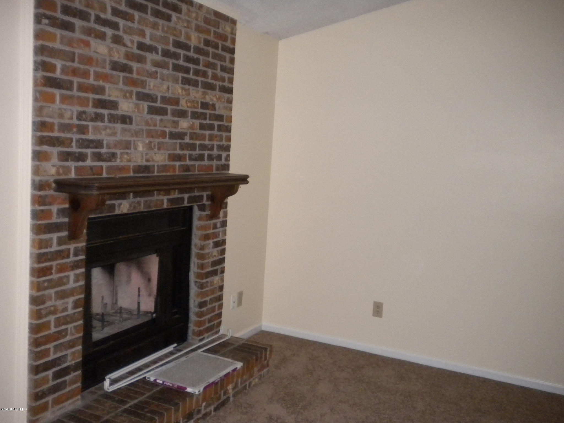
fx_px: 570
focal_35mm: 35
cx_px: 282
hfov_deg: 52.6
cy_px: 212
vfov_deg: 40.7
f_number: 3.1
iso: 400
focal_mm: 6.3
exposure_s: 1/30
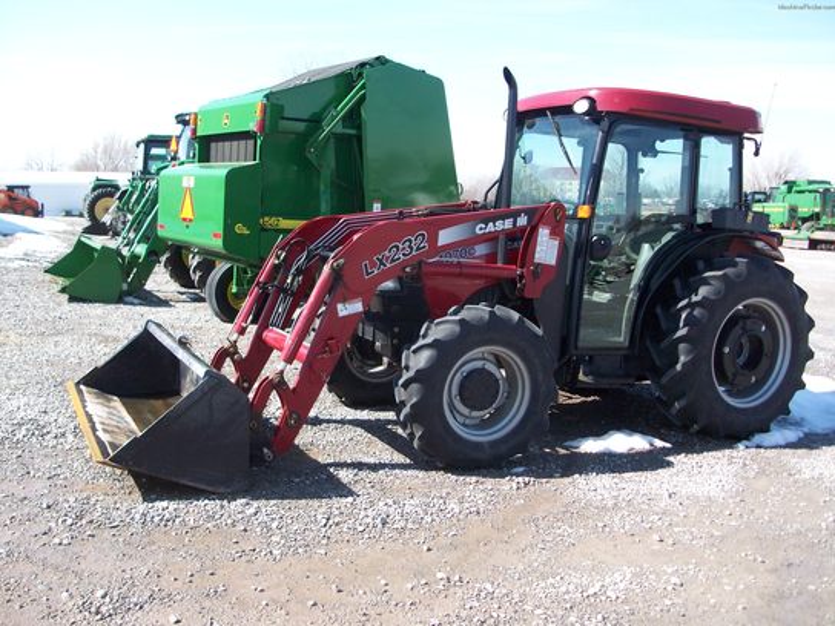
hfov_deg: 54.0
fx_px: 820
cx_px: 418
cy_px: 313
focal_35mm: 34
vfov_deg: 41.8
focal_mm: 5.7
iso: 64
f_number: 2.8
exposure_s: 1/531
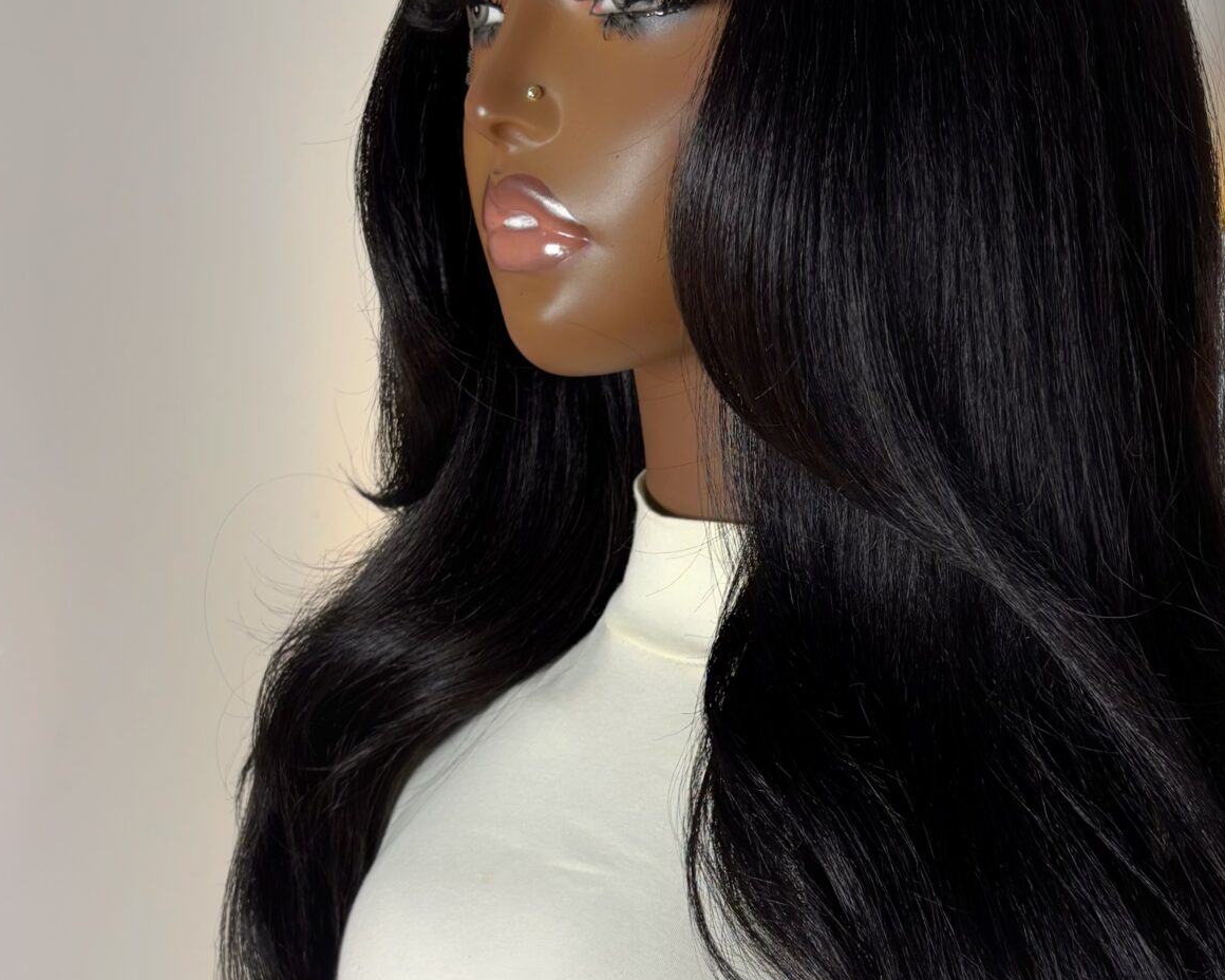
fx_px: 2030
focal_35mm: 56
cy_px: 584
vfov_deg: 27.1
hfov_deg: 33.2
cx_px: 832
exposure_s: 1/100
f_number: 1.6
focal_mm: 5.96
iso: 125
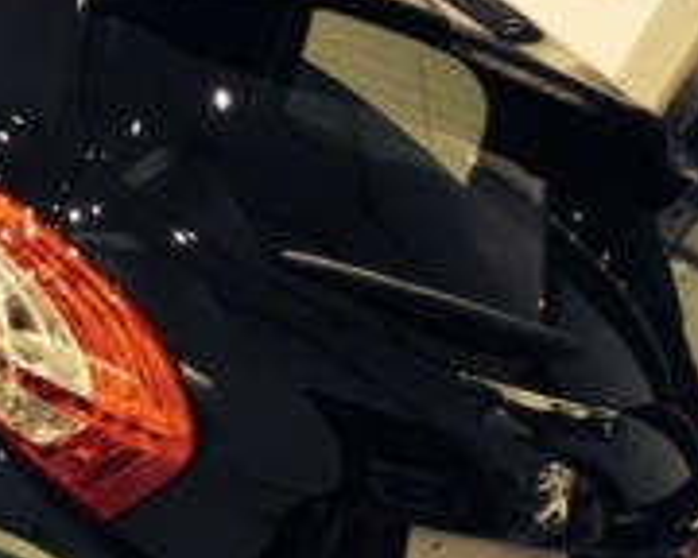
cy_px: 260
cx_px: 43
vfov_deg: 21.0
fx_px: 1508
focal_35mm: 73
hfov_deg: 25.1
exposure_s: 1/30
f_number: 2.2
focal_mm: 4.12
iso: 50
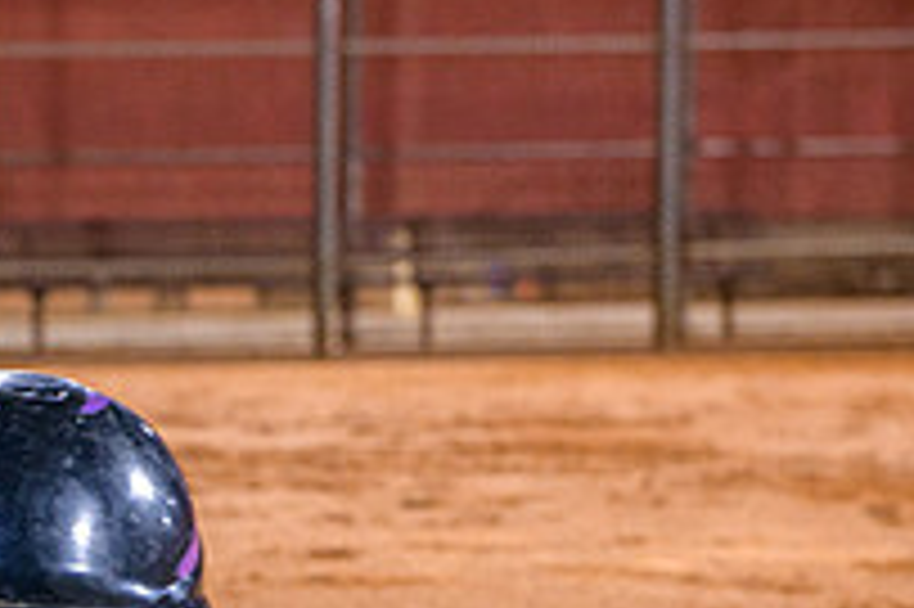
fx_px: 5074
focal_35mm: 200
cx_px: -329
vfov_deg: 6.8
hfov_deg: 10.1
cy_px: 777
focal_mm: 70
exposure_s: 1/80
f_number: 5
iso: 2000
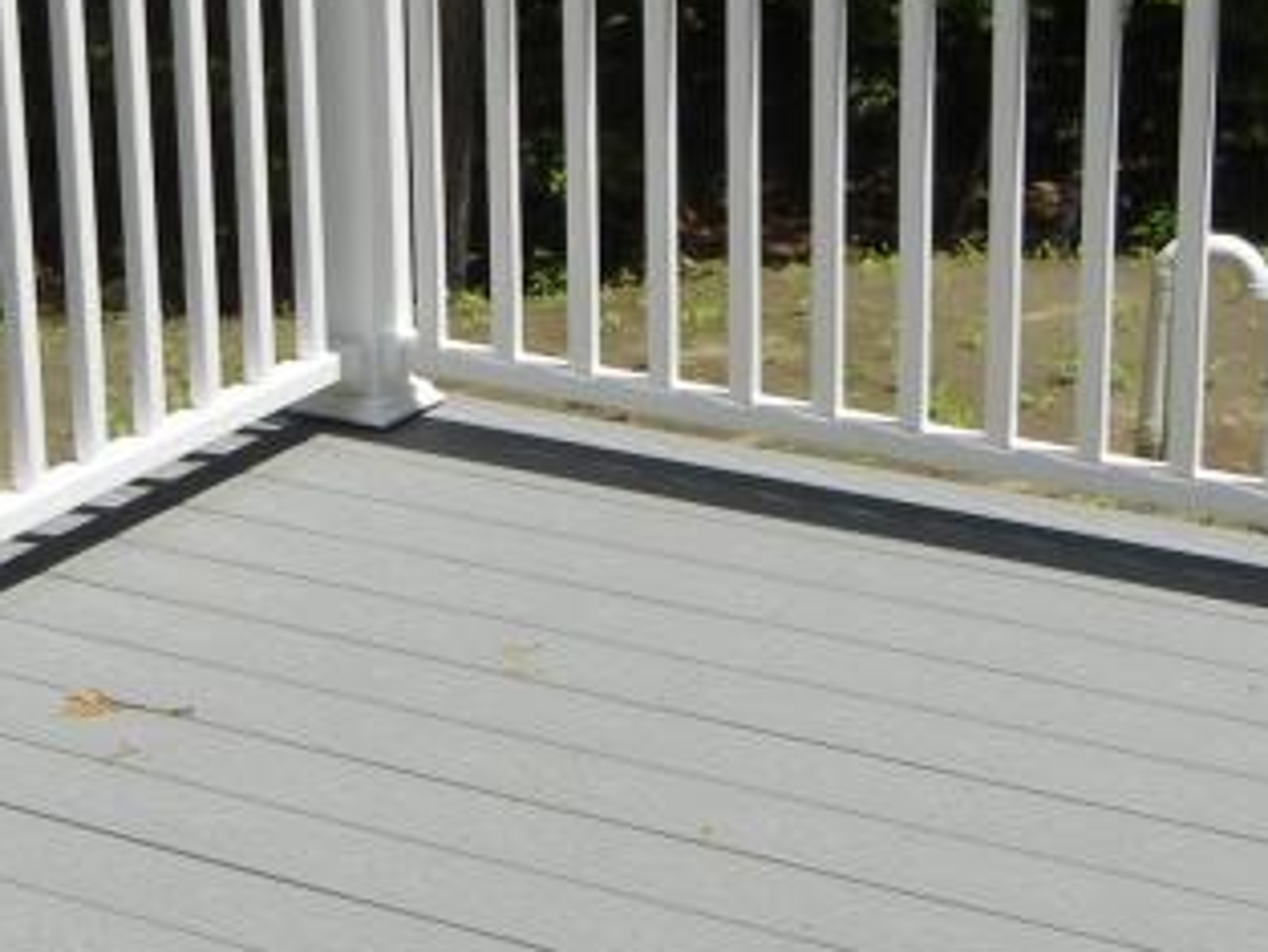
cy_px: 365
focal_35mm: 98
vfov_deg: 15.1
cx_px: 438
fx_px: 3591
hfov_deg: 20.0
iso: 160
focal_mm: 5.4
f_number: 7
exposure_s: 1/470
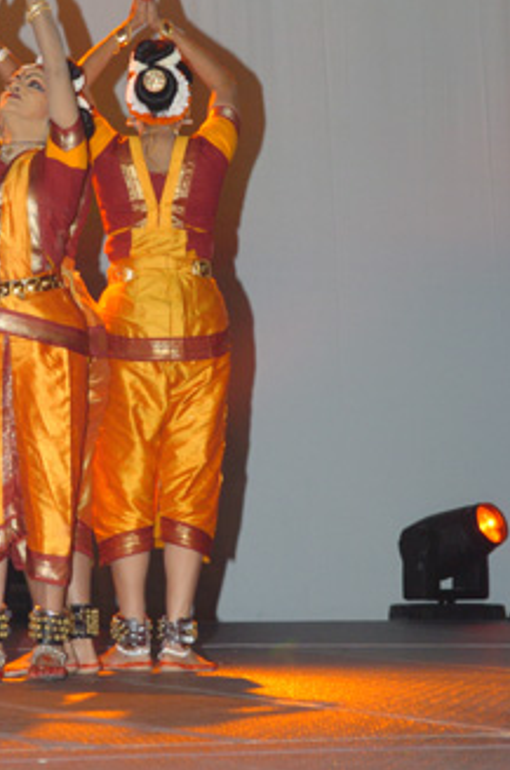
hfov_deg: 9.0
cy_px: 225
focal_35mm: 151
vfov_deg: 13.6
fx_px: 3224
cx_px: 65
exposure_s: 1/50
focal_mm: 55
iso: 400
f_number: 4.5
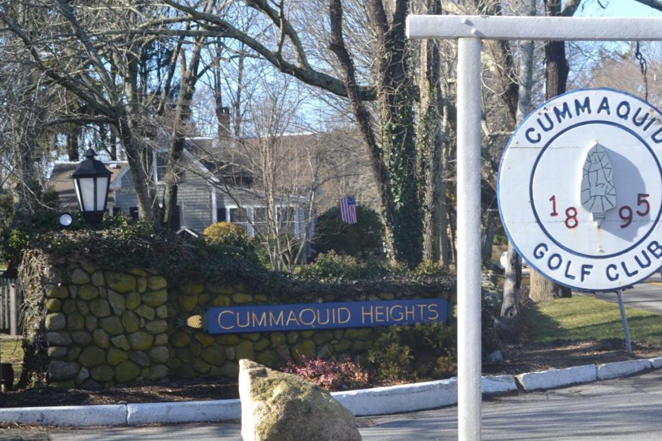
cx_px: 412
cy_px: 236
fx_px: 1556
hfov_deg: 24.0
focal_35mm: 85
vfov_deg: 16.1
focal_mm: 45
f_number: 5.6
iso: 100
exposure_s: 1/125
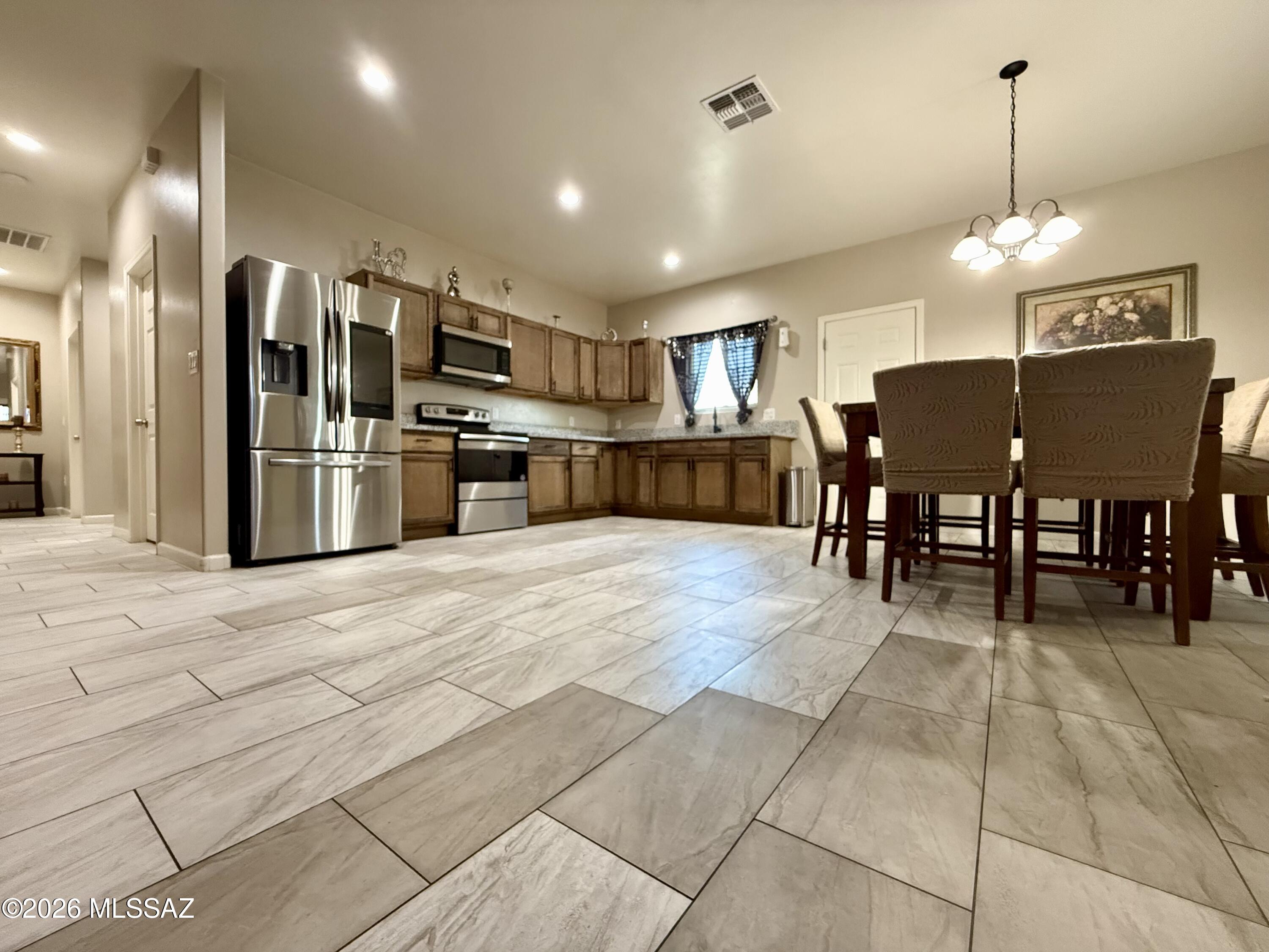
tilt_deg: -1.0
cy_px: 476
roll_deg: -0.1
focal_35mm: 14
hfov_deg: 102.1
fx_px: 513
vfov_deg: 85.7
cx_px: 634
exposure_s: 1/60
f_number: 2.2
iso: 640
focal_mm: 2.22
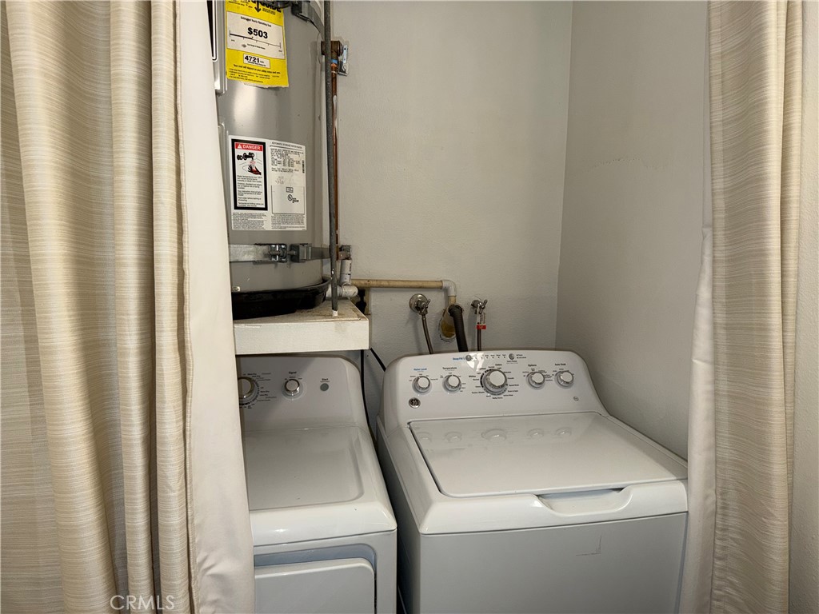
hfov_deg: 71.6
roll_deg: +0.0
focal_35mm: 24
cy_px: 307
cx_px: 410
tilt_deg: -8.5
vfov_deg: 56.8
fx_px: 568
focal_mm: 6.76
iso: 50
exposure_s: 1/120
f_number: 1.78
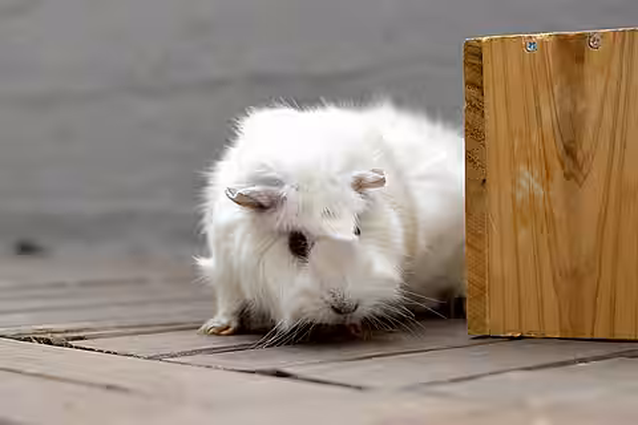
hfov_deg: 28.8
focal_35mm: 70
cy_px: 212
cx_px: 319
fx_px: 1240
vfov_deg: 19.5
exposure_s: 1/2500
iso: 320
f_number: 3.2
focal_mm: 35
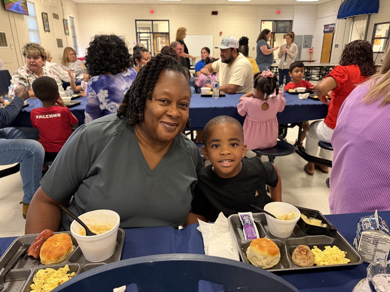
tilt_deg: -19.2
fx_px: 270
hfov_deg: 71.6
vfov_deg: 56.8
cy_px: 146
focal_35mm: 24
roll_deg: +0.6
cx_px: 195
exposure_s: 1/60
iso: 640
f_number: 1.78
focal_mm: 6.76
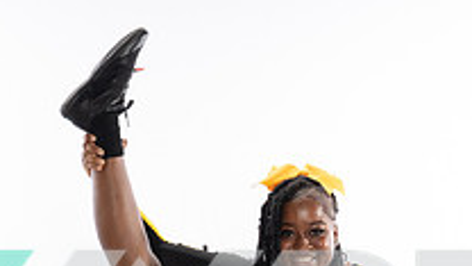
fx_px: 1702
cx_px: 198
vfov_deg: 8.6
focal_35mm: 136
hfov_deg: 15.8
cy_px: 482
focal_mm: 40
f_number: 10
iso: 1250
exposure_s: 1/250
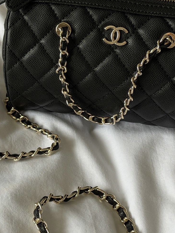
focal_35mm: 98
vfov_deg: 20.0
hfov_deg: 15.1
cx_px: 100
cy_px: 104
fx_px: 661
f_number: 1.78
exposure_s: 1/65
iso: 100
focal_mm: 6.76
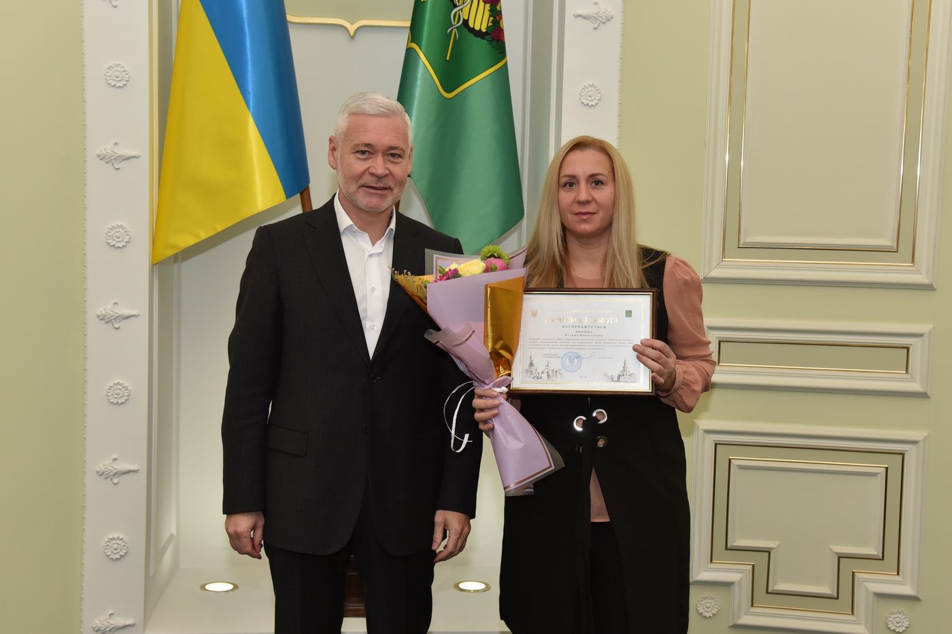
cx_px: 476
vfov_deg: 30.5
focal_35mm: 44
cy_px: 317
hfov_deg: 44.5
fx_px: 1163
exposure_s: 1/200
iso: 800
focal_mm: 44
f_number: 4.5
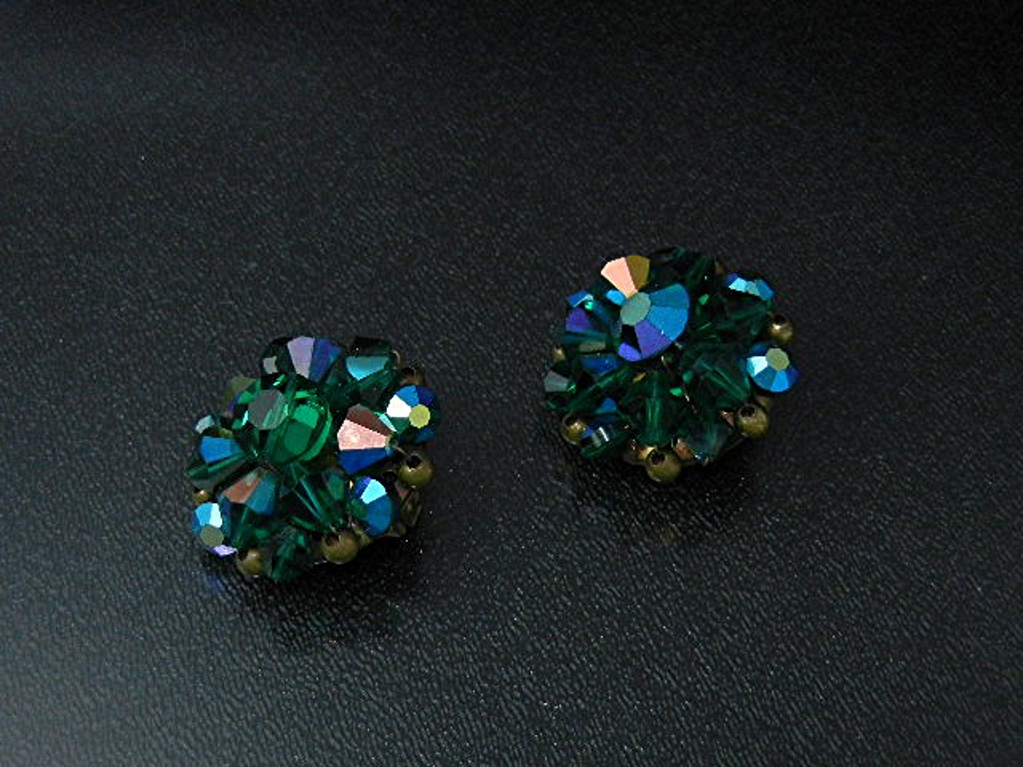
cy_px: 384
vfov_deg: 24.8
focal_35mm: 59
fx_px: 1744
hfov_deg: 32.7
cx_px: 512
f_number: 8
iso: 800
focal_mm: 10.6
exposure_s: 1/30
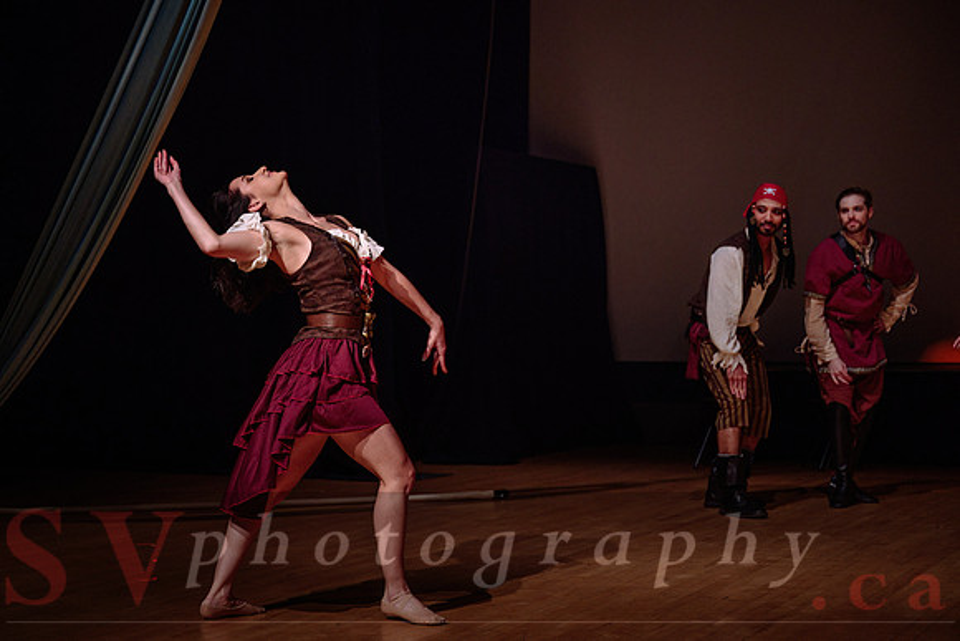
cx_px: 357
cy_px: 338
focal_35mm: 67
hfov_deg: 30.1
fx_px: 1776
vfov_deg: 20.4
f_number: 2.8
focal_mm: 53
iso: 1600
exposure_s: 1/250
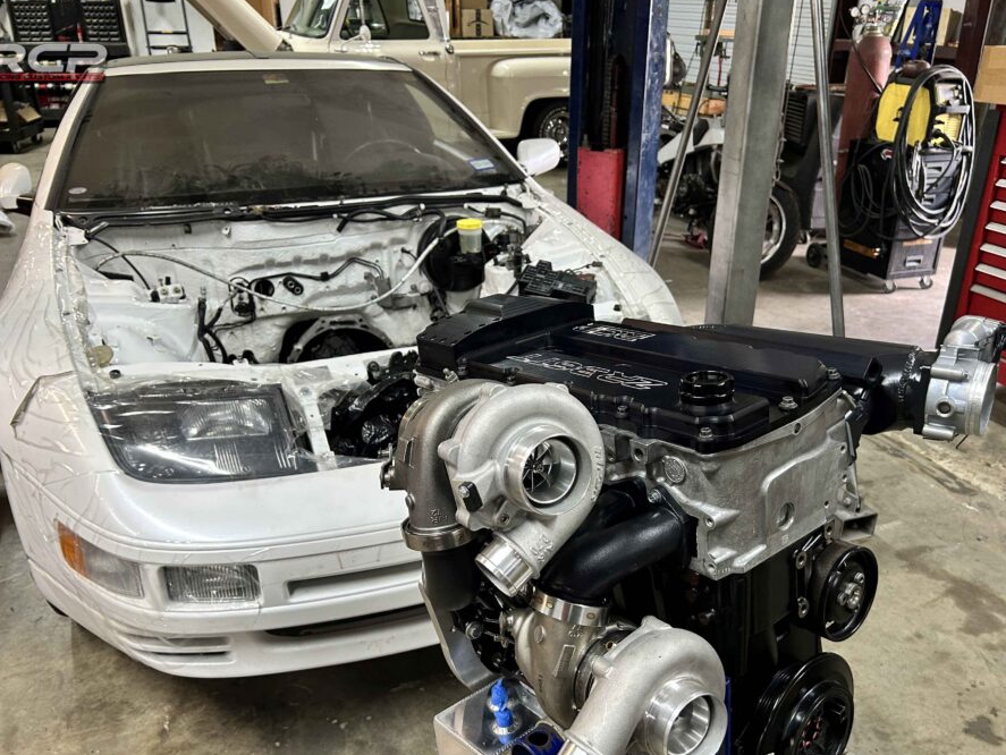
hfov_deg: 59.8
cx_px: 553
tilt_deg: -26.3
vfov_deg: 46.7
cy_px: 425
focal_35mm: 30
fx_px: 872
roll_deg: -1.3
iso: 125
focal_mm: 5.7
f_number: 1.5
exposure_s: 1/60
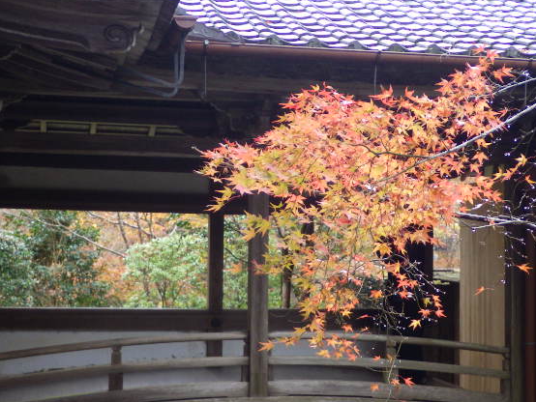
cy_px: 187
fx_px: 1038
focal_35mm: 67
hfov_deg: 28.9
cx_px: 293
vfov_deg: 21.9
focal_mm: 10.3
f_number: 3.5
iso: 500
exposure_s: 1/80
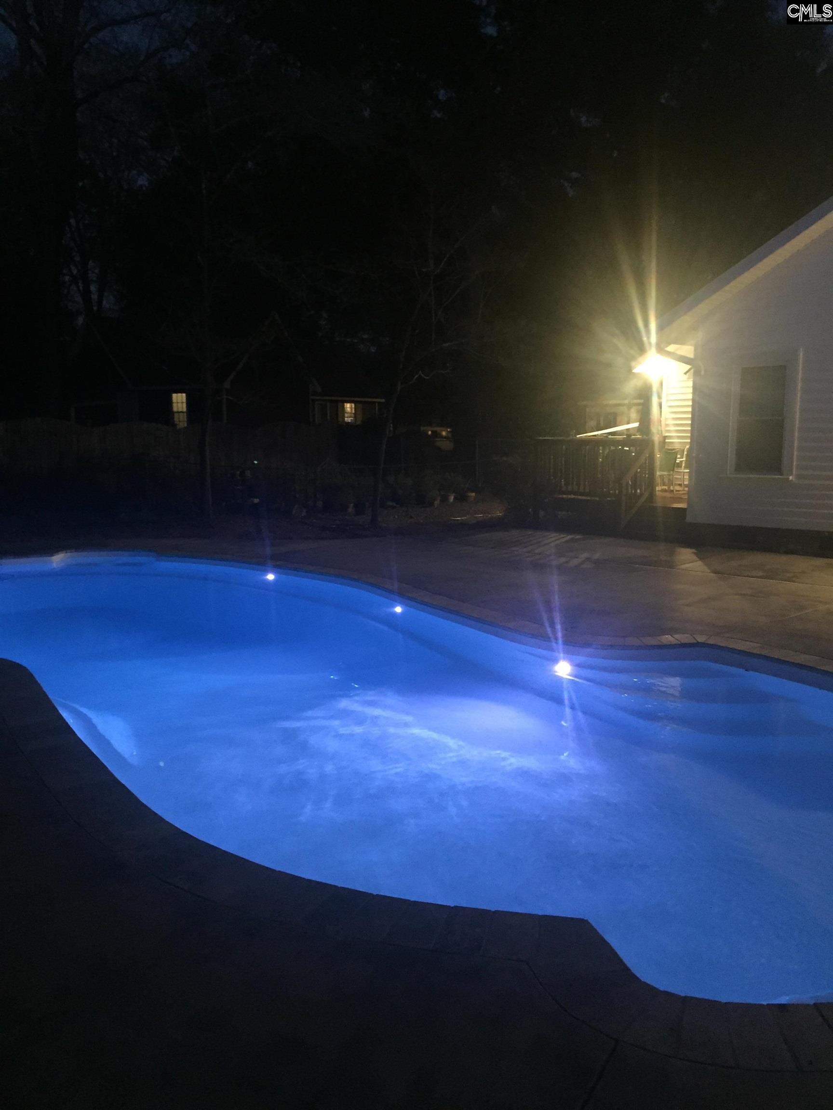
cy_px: 555
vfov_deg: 61.7
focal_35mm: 29
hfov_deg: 48.2
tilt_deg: -8.6
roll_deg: +0.9
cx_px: 416
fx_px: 930
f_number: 2.2
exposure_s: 1/15
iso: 500
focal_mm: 4.15
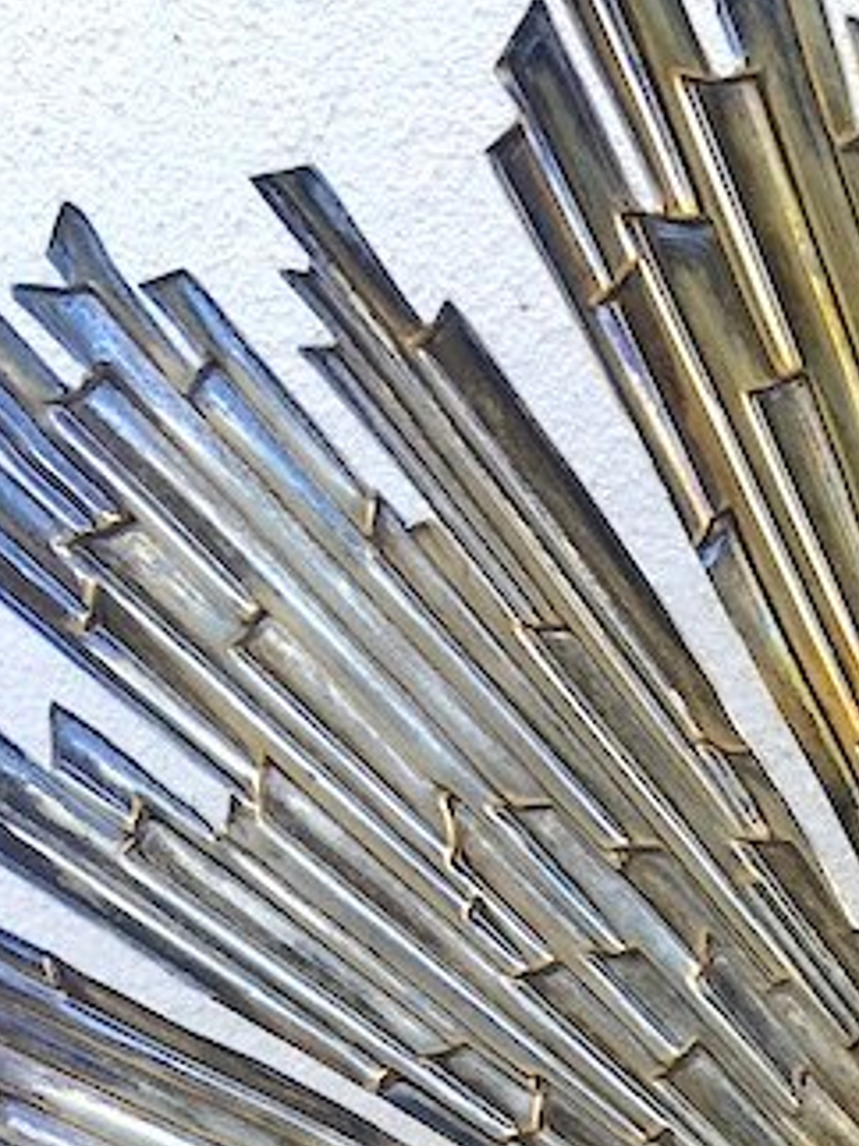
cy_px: 1632
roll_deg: -1.1
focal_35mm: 97
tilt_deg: -33.0
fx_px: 3212
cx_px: 1399
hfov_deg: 14.0
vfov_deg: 18.3
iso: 25
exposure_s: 1/100
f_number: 2.2
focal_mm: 4.15
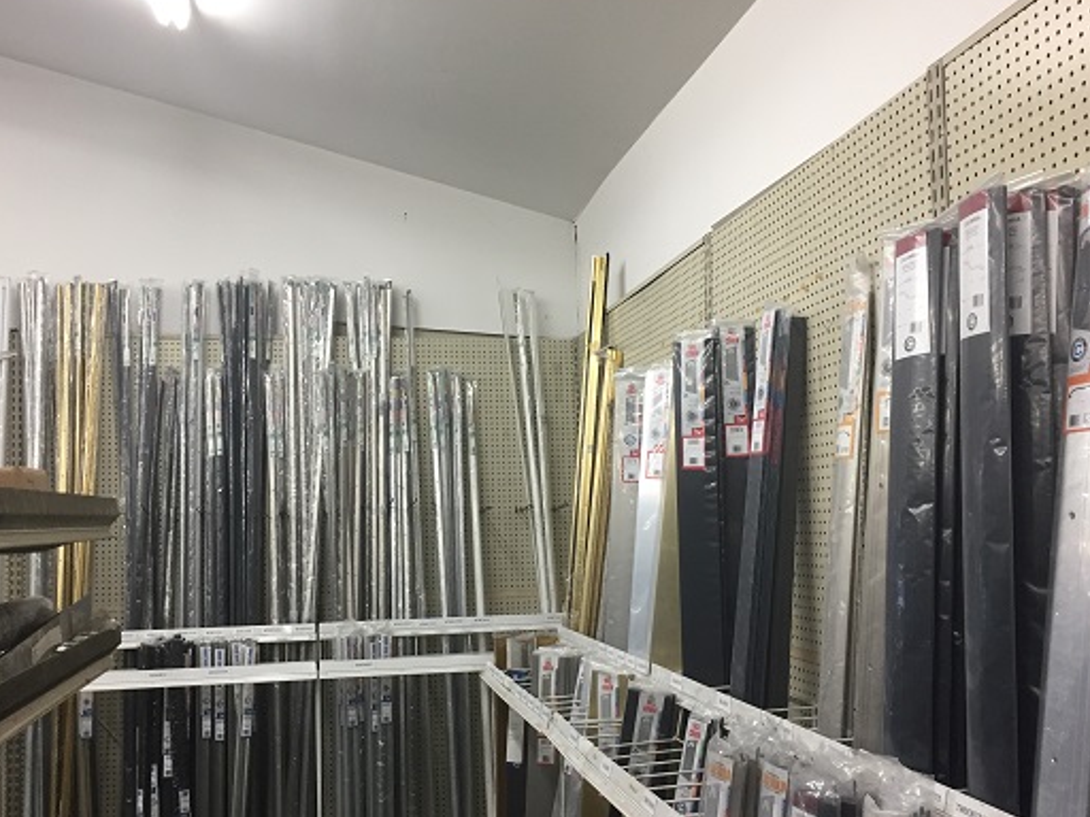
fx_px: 1071
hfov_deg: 53.9
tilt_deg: +3.3
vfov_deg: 41.8
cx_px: 517
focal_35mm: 34
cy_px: 447
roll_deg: +1.1
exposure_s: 1/30
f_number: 2.2
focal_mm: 4.15
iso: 50
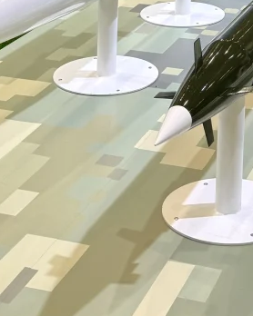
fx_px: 909
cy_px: -181
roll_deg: -2.4
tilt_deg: -3.9
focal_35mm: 97
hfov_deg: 15.5
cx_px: 261
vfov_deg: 17.4
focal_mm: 6.76
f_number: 1.78
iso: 64
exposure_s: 1/100
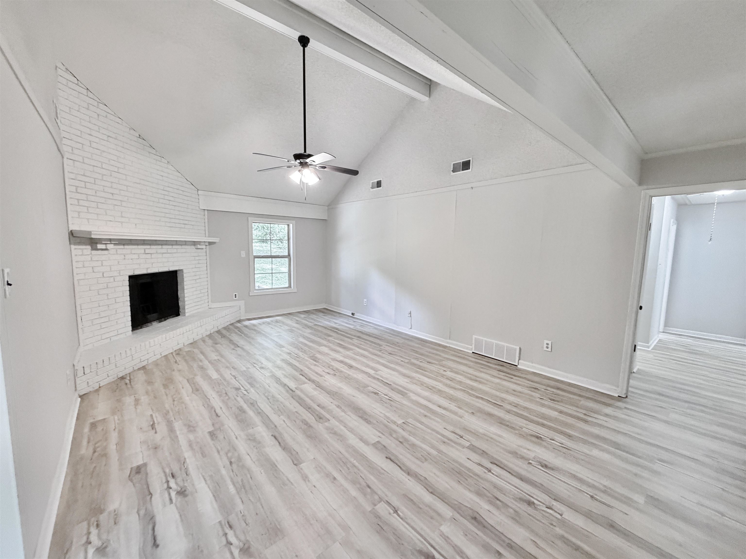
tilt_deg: -7.8
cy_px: 280
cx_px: 373
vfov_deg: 85.7
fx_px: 302
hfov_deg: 102.1
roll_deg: -0.4
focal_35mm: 14
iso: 400
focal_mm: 2.22
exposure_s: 1/60
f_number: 2.2
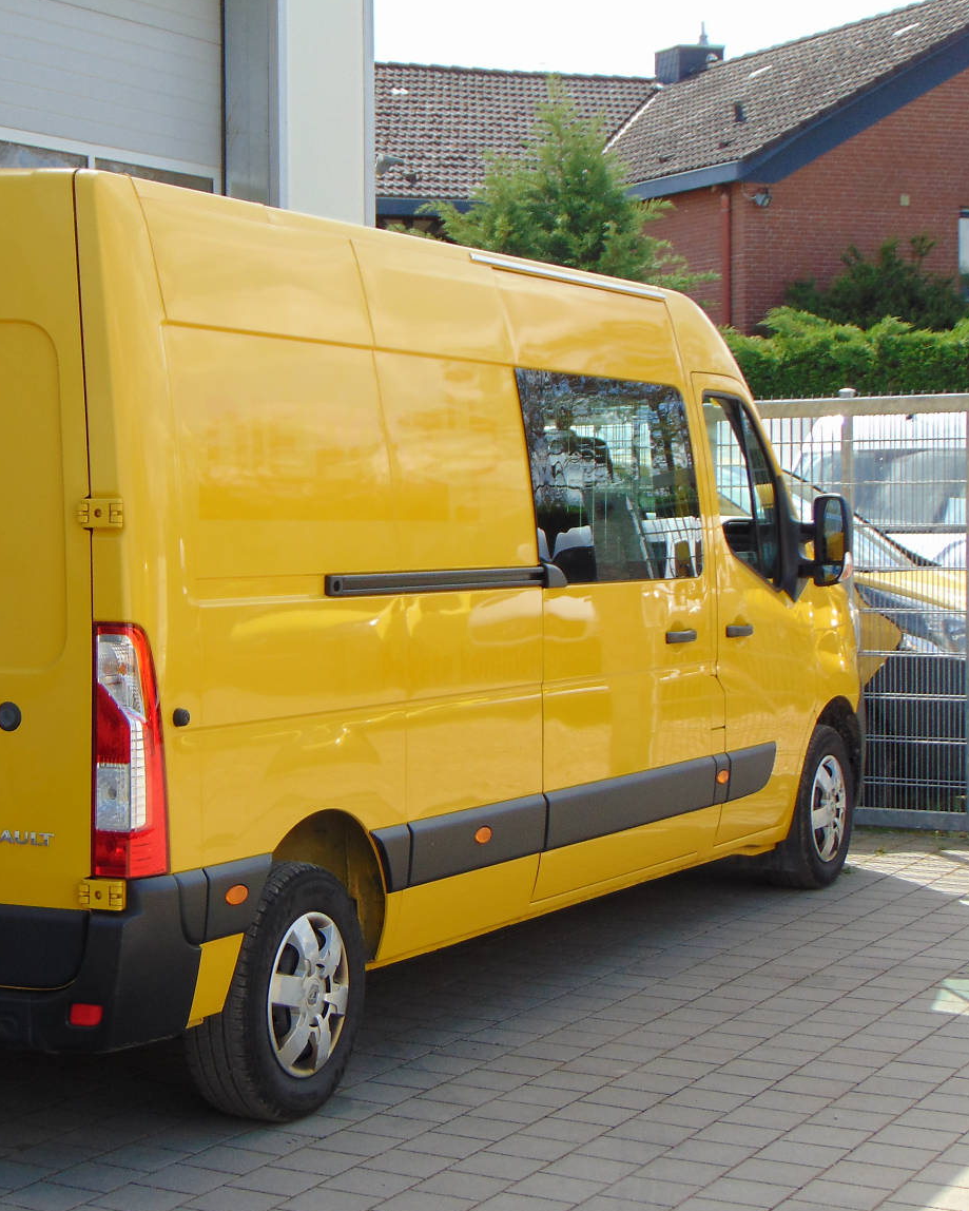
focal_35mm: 68
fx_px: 2437
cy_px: 628
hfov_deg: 22.1
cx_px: 166
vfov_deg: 27.9
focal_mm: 9
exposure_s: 1/250
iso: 80
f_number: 9
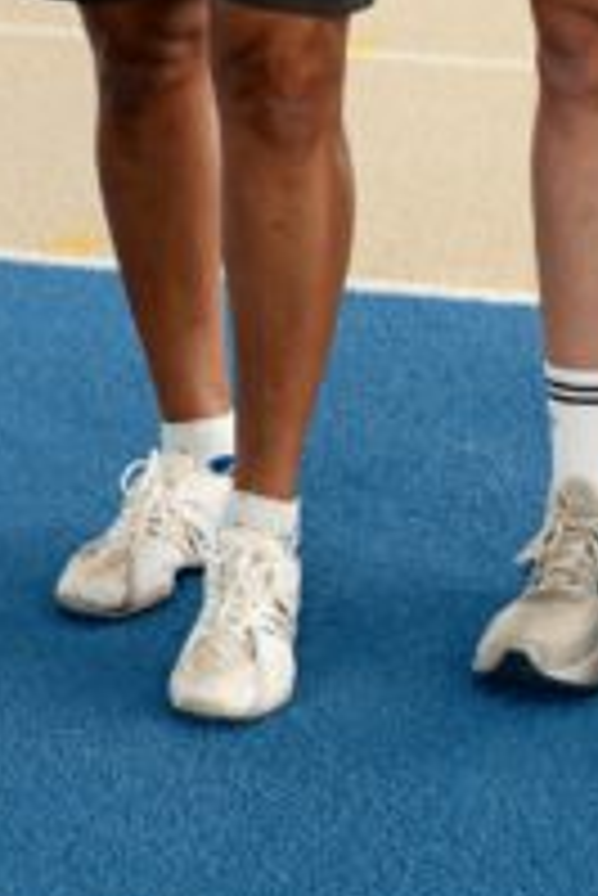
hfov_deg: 7.6
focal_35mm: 180
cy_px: -914
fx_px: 4477
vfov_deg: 10.5
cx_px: 398
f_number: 2.8
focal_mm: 35
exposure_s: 1/160
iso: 200
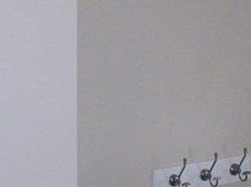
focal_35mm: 160
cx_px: 332
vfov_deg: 9.2
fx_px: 1158
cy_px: 49
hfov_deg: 12.0
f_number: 2.9
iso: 160
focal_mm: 5.7
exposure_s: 1/30
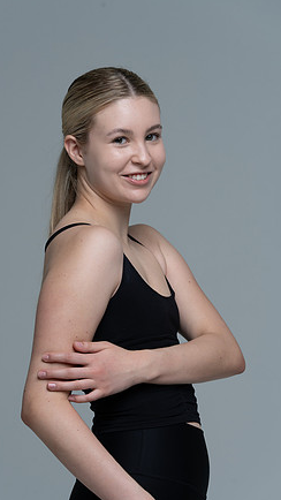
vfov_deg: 9.9
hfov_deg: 5.6
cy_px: 256
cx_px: 112
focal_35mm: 217
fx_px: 2876
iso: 320
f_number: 9
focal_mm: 200
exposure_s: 1/160
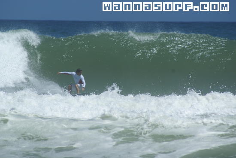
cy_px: 79
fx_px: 2953
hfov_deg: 4.6
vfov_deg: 3.1
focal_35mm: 450
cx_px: 118
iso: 100
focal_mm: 300
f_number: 9
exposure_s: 1/640
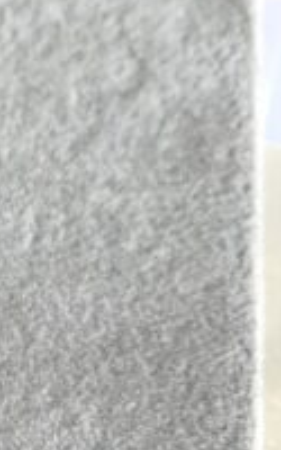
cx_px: -391
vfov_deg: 18.7
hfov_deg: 10.3
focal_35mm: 110
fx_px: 1348
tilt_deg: -61.7
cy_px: 367
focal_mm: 4.25
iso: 25
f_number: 1.8
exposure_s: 1/100
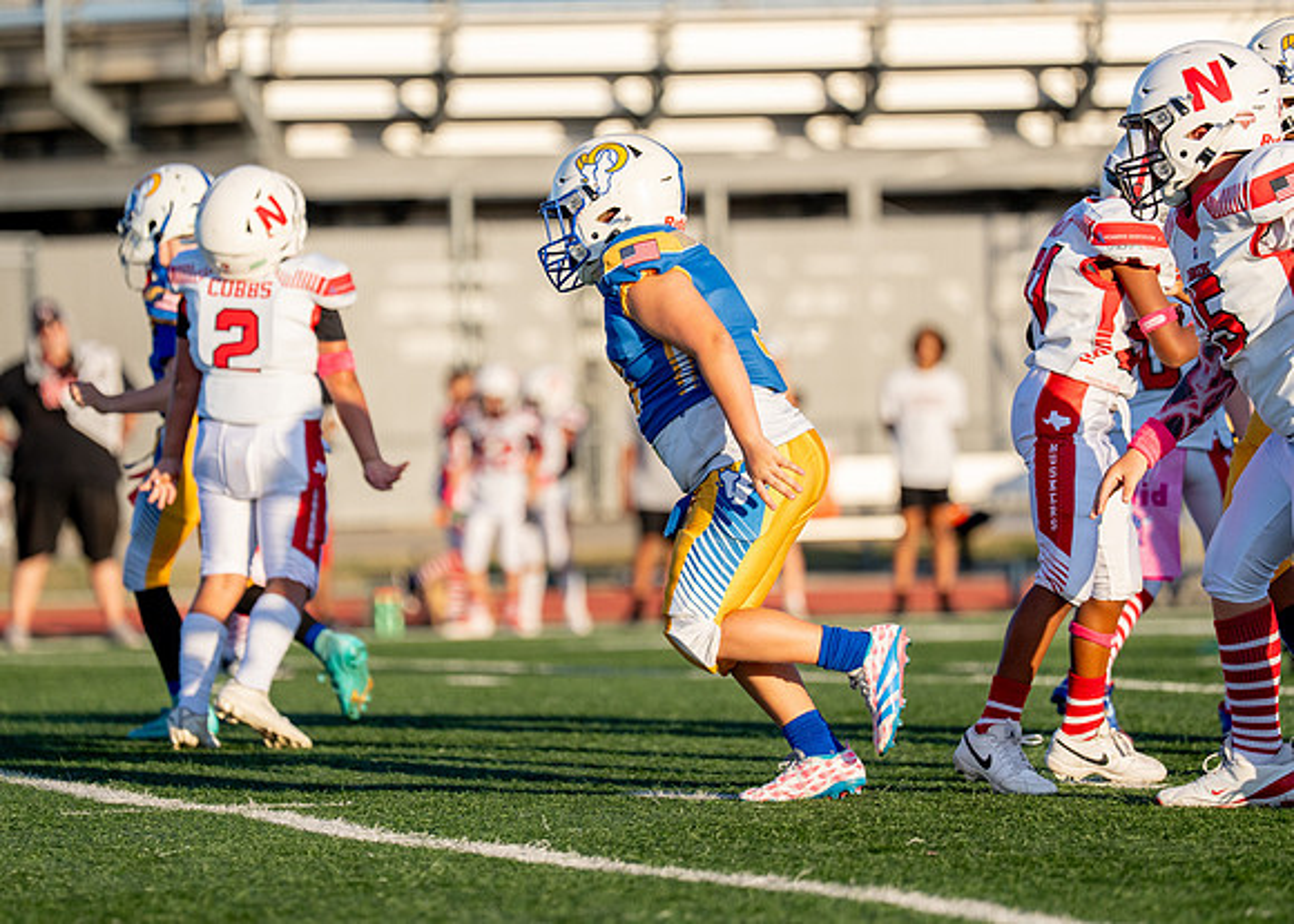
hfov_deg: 7.8
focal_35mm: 259
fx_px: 9502
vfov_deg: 5.6
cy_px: 405
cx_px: 559
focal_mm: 178
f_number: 2.8
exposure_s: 1/4000
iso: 250
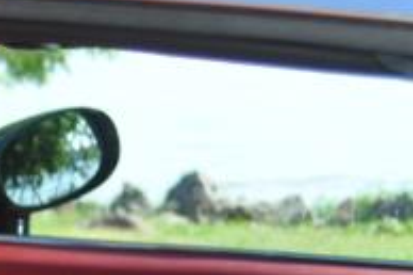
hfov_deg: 10.7
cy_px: 695
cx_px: -436
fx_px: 1994
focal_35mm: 174
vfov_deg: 7.3
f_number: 5.6
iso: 200
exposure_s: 1/200
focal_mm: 22
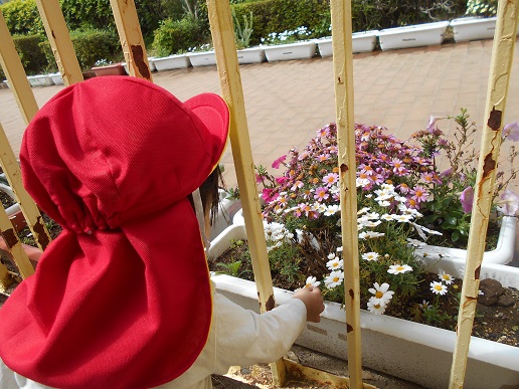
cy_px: 194
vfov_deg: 53.1
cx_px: 260
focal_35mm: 26
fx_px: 390
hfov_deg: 67.3
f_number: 3.2
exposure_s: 1/640
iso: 80
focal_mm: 4.6
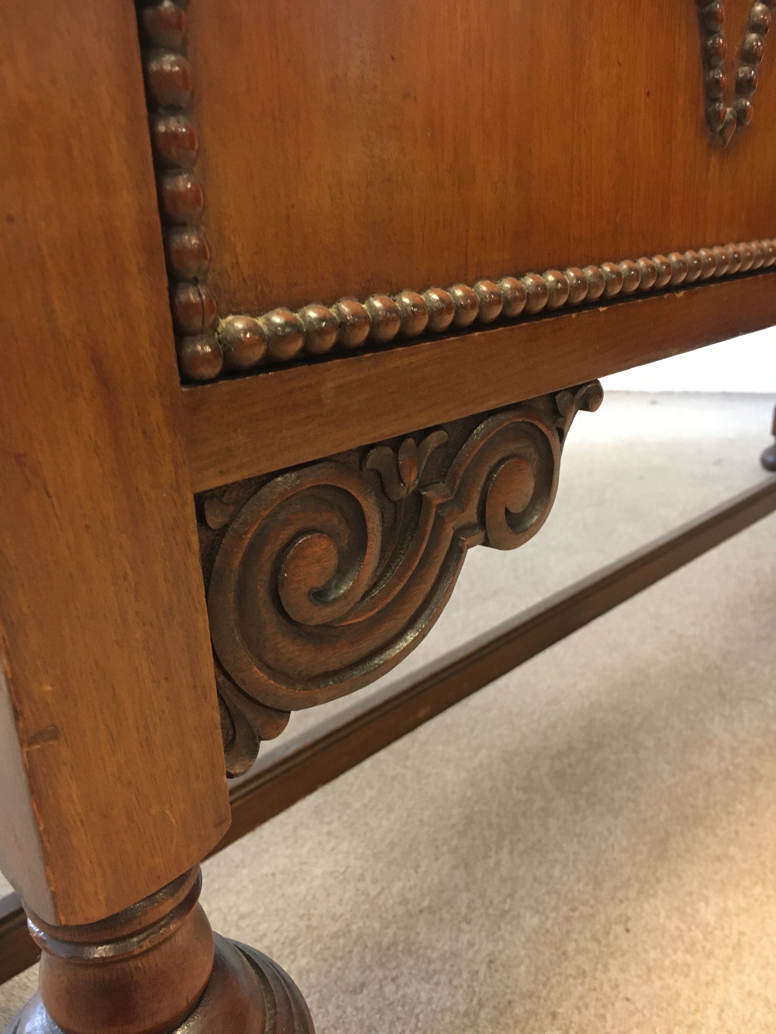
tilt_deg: -19.8
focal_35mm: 29
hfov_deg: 48.2
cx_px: 388
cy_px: 517
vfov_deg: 61.7
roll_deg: +2.5
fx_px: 867
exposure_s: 1/20
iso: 200
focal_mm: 4.15
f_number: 2.2
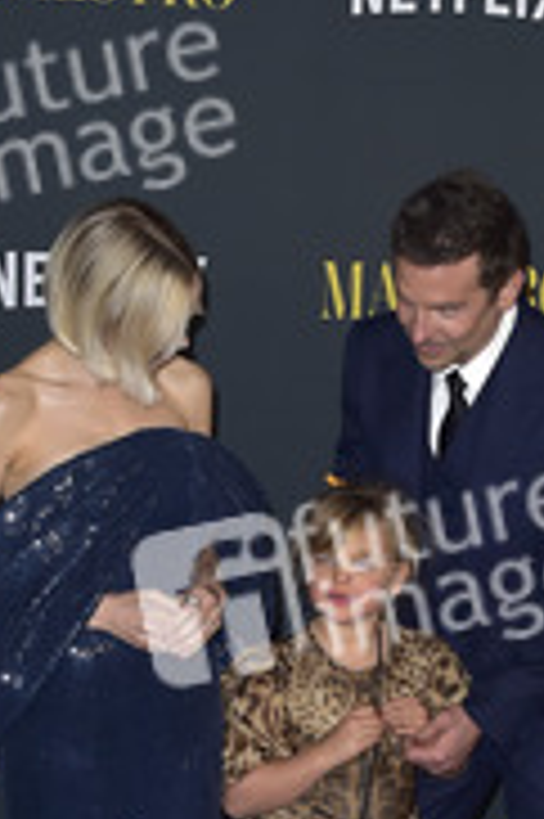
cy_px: 806
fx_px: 2203
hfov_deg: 13.9
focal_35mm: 97
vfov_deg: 20.4
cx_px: 497
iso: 320
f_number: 6.3
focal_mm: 44
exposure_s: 1/250
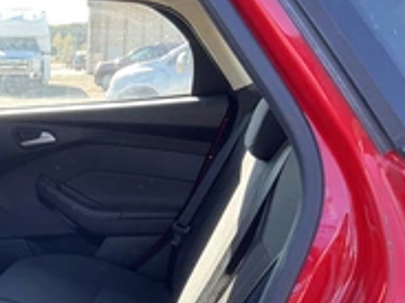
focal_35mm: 63
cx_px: 15
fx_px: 737
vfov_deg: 22.7
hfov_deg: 29.1
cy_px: 270
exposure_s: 1/122
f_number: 1.8
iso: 50
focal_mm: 3
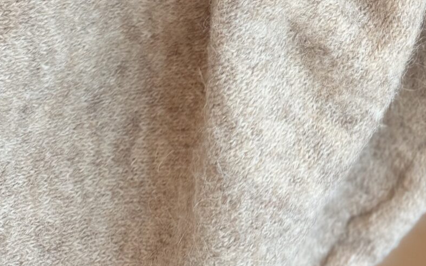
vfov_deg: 13.6
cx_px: 473
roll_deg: +1.8
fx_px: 963
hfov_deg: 23.4
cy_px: -252
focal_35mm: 83
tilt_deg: -16.8
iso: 160
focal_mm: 6.76
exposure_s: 1/100
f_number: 1.78
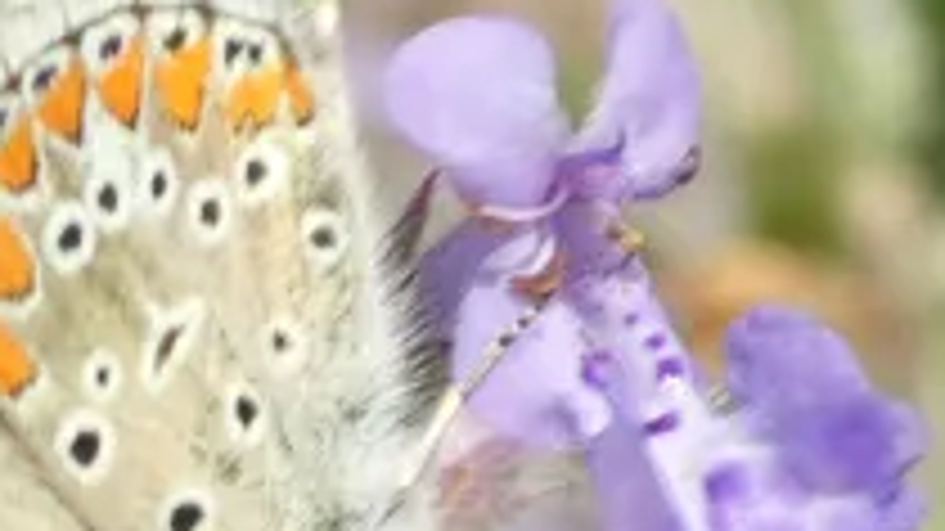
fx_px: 13077
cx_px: 189
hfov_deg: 4.1
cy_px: 576
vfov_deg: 2.3
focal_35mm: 522
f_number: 5.4
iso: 80
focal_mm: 28.1
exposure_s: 1/100
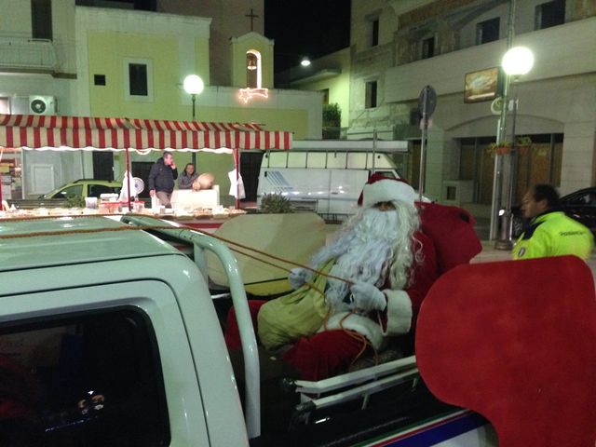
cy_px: 224
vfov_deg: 42.9
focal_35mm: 33
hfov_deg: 55.4
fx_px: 568
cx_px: 298
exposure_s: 1/15
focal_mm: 4.12
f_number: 2.4
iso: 500
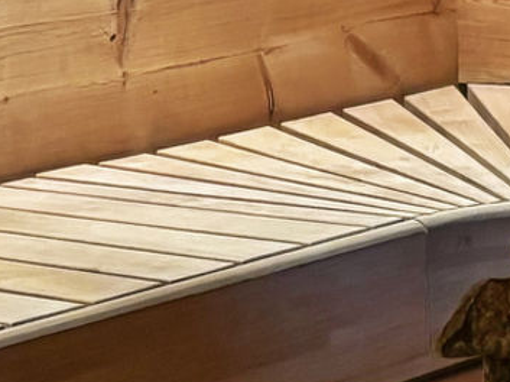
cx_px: 273
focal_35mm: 151
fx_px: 2222
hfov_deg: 13.1
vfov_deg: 9.8
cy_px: 207
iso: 640
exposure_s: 1/30
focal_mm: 5.96
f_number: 1.6
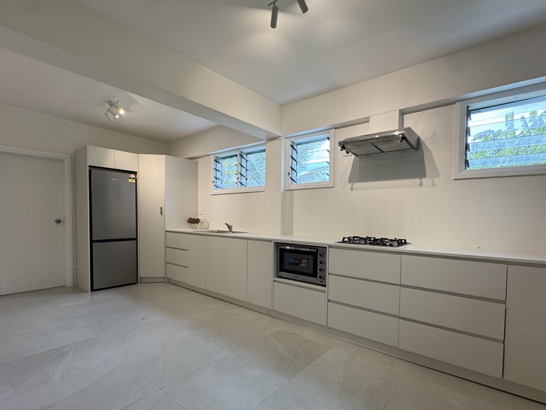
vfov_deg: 74.5
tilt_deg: -1.5
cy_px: 226
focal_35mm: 17
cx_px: 291
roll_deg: -0.8
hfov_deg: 90.9
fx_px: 268
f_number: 2.2
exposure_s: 1/100
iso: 160
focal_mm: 2.22
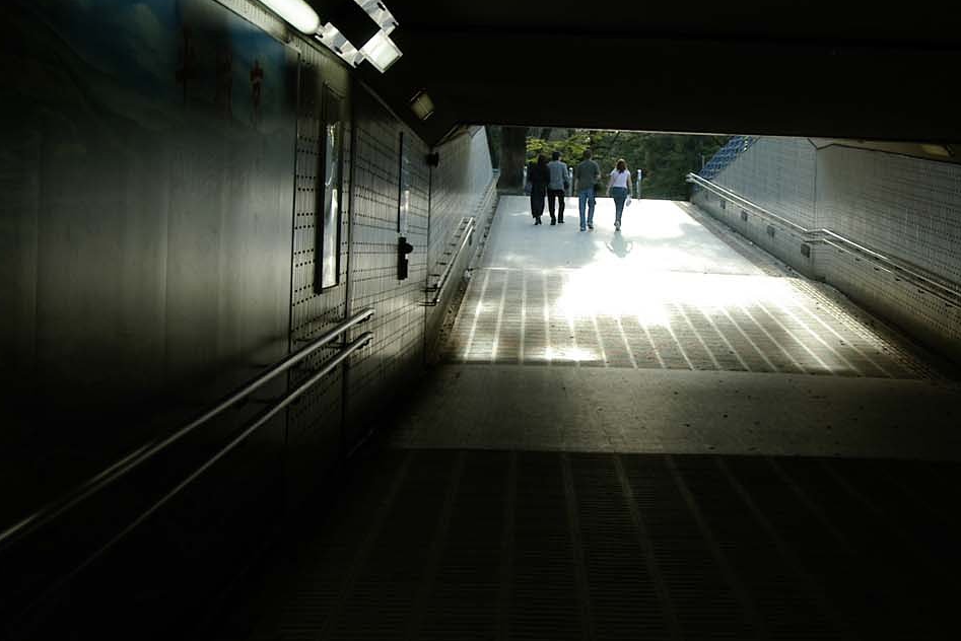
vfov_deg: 23.8
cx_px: 523
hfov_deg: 35.0
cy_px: 254
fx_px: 1522
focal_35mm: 57
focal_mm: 24
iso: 200
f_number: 5.6
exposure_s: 1/90
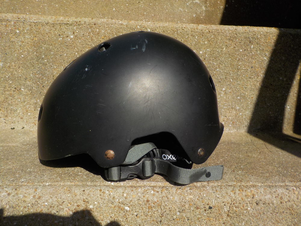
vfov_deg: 46.8
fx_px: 261
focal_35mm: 30
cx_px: 150
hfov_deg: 60.0
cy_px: 113
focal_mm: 4.1
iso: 125
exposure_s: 1/1250
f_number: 3.3
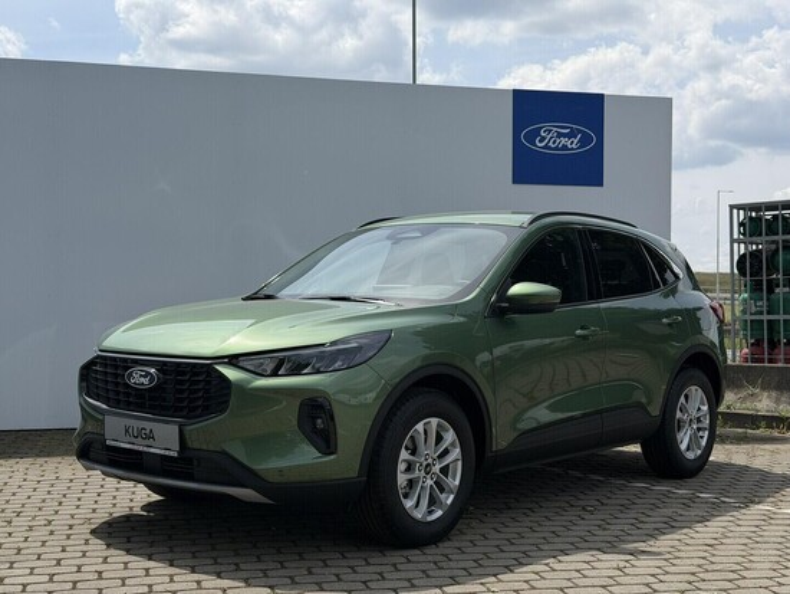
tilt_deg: -0.2
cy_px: 297
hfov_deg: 39.6
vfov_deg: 30.3
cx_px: 395
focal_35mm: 48
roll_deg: +0.6
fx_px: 1096
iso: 64
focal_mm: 6.76
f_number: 1.78
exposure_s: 1/7143
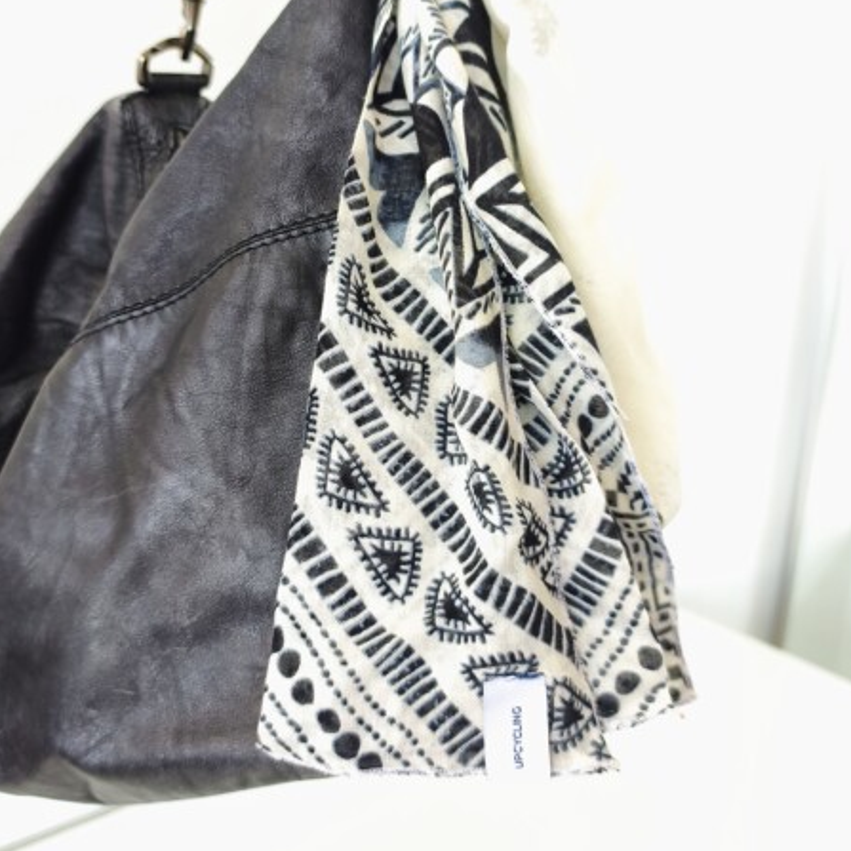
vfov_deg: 43.4
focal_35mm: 38
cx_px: 425
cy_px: 305
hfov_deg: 43.9
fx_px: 1057
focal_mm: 6.14
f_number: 1.65
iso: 50
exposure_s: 1/25
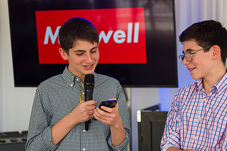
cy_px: 87
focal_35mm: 114
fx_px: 718
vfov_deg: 12.0
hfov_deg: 17.9
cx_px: 154
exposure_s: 1/200
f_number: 3.2
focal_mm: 70
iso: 200
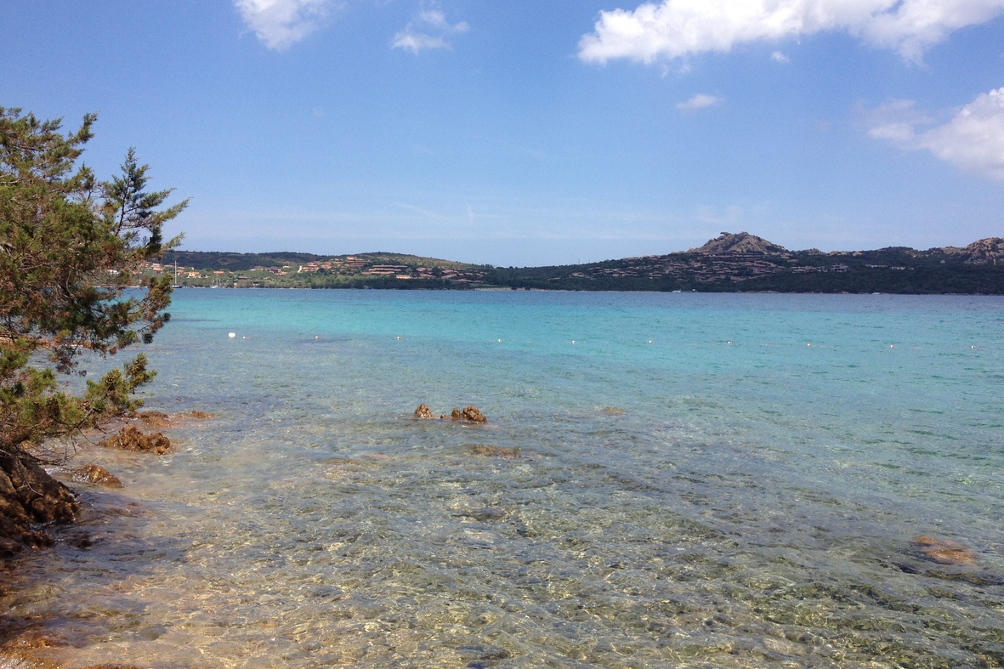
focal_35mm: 37
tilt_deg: -3.7
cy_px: 300
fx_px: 1032
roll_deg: +0.0
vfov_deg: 35.9
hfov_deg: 51.9
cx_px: 506
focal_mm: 4.28
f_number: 2.4
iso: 50
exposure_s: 1/1842
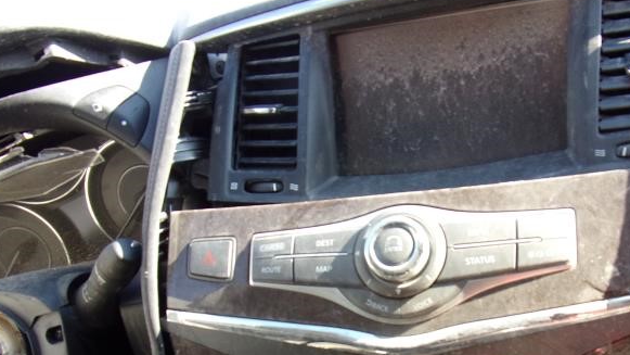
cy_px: 292
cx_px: 420
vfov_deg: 31.8
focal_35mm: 36
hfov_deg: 54.2
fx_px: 601
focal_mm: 4.3
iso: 80
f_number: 3.3
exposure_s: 1/100
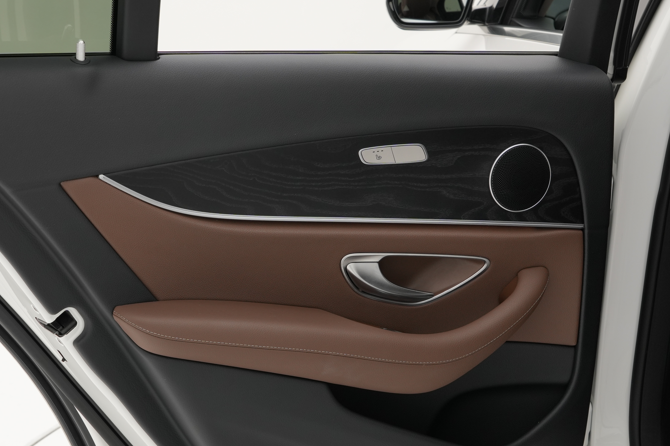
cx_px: 241
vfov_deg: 18.6
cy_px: 280
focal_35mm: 73
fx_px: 1363
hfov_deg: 27.5
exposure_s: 1/50
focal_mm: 34.1
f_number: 7.1
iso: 250
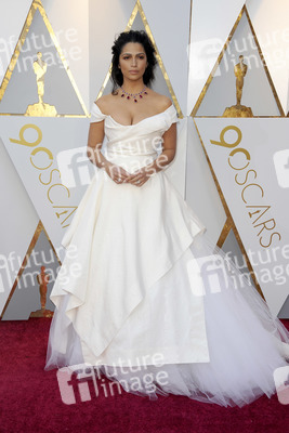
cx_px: 144
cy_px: 216
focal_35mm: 56
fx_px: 674
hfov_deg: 24.2
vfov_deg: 35.6
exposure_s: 1/250
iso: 1000
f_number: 8
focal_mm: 56
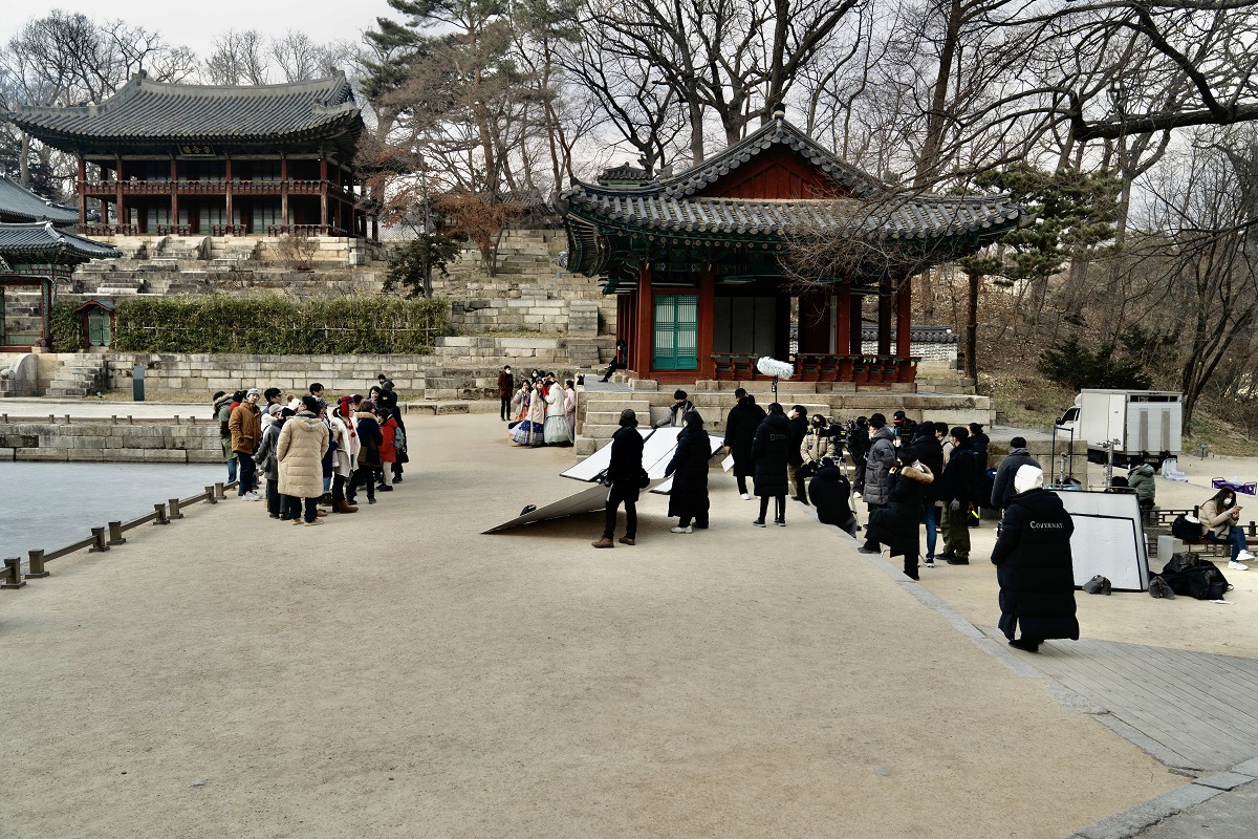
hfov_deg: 63.7
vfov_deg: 45.0
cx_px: 629
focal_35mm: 29
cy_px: 420
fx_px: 1013
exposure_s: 1/250
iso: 400
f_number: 4.5
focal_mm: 29
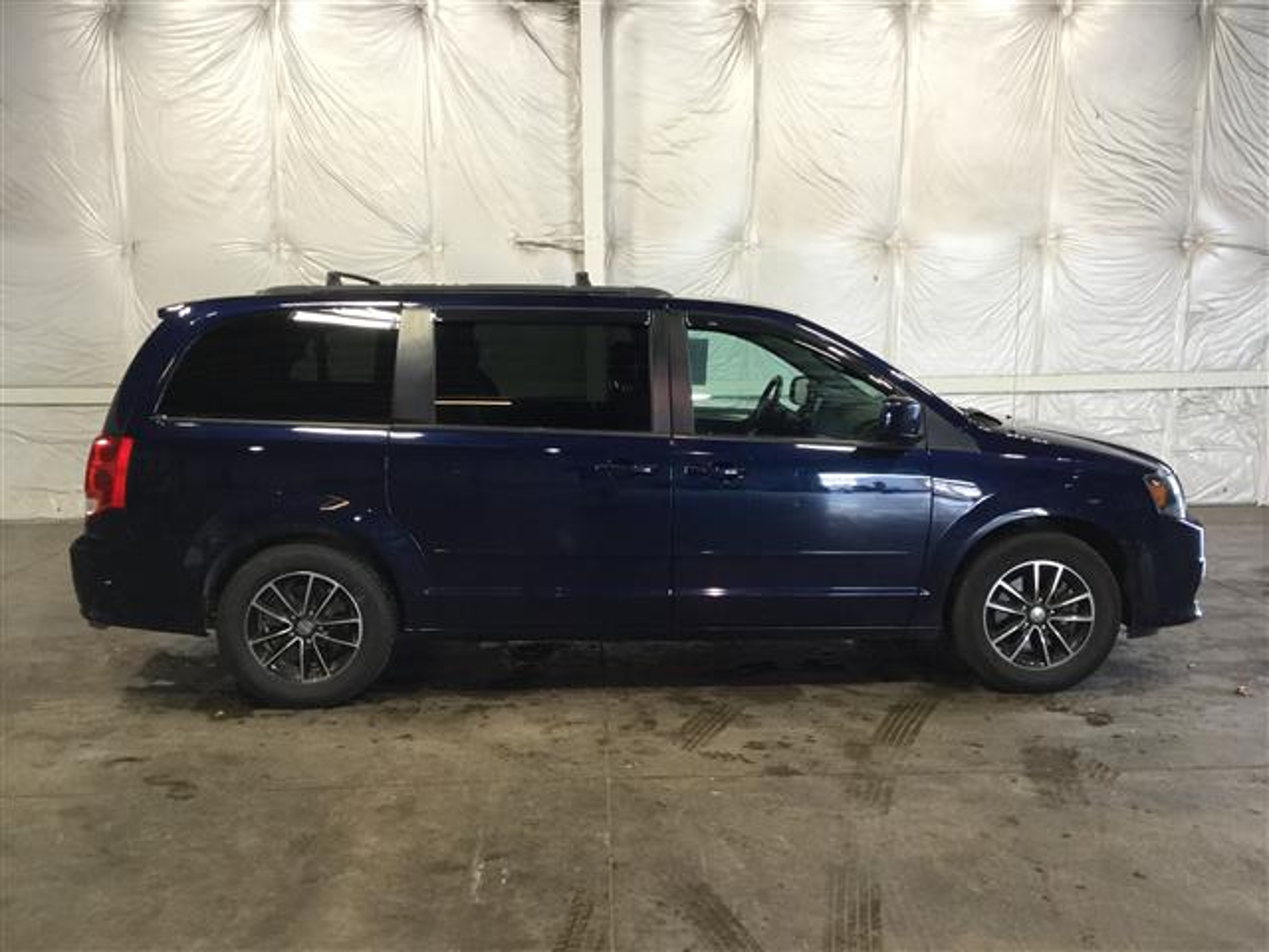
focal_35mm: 31
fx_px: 1136
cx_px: 634
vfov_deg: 45.4
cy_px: 476
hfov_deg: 58.4
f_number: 2.4
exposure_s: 1/30
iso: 64
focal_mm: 3.3
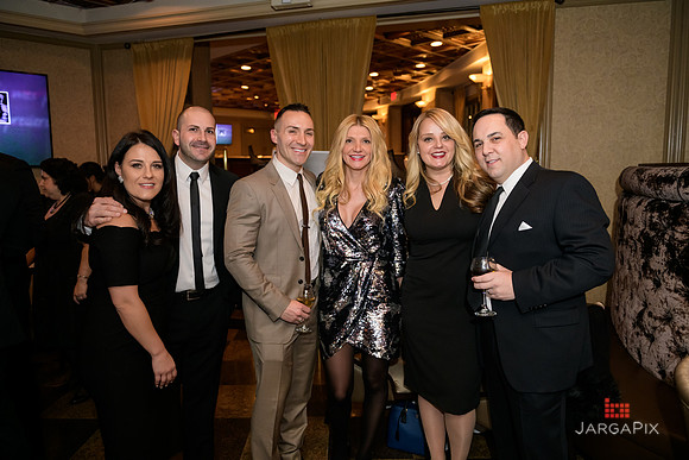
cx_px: 344
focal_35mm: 26
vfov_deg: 49.6
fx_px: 498
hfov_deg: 69.4
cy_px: 230
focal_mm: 26
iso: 1600
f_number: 3.2
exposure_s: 1/125
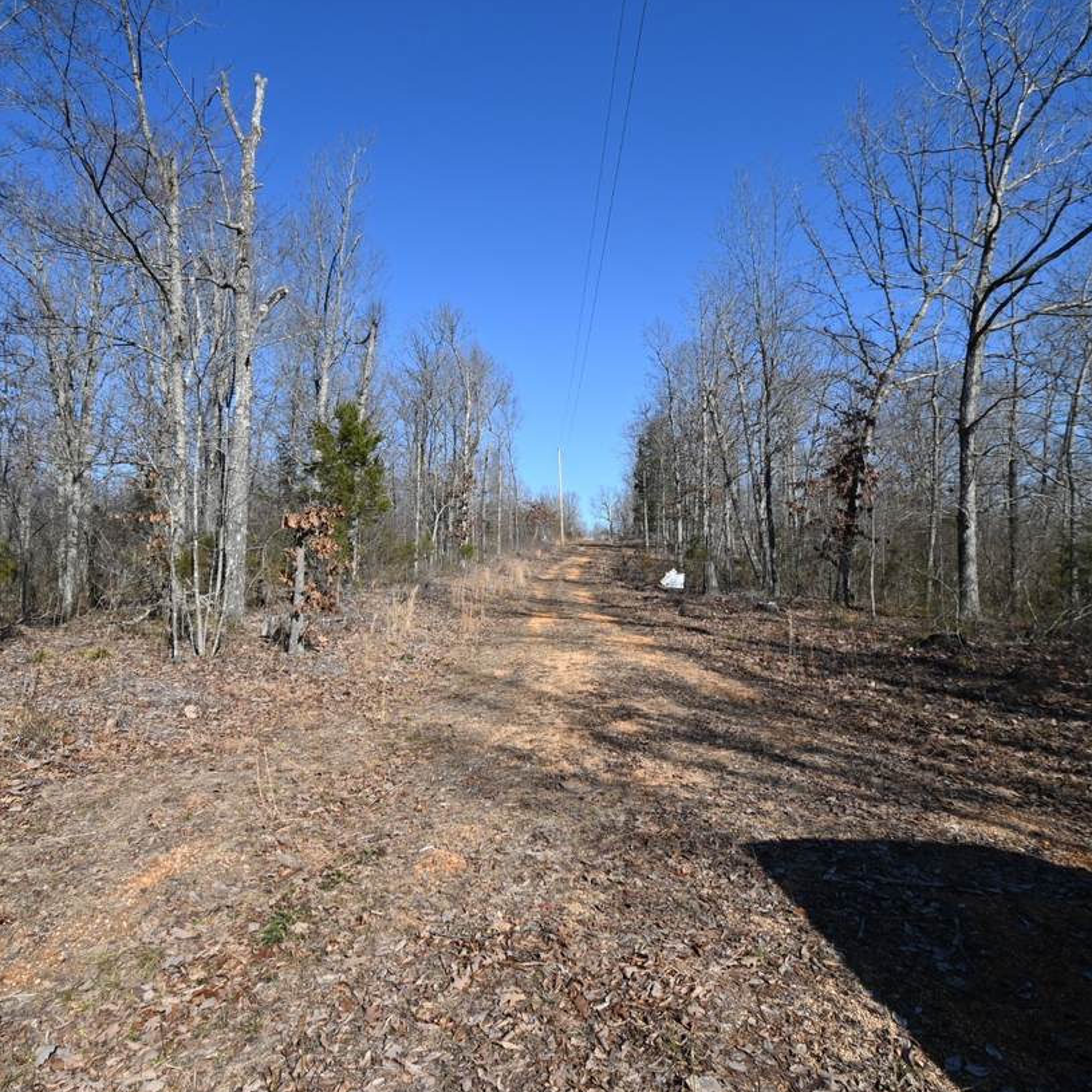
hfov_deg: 74.6
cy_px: 541
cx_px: 493
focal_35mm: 20
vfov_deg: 74.8
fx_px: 714
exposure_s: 1/800
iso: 100
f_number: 4.5
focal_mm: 10
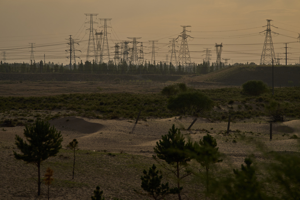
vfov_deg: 6.9
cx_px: 150
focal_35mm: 200
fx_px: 1666
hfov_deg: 10.3
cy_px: 100
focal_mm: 200
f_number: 5
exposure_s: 1/3200
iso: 100
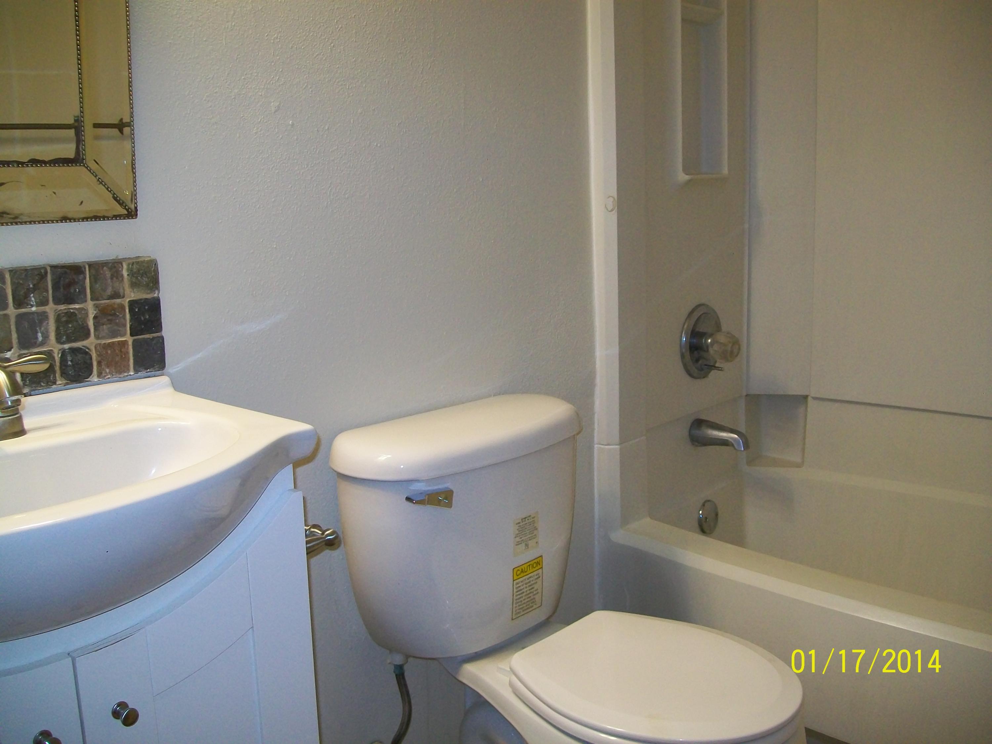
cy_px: 372
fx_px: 974
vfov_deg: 41.8
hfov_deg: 54.0
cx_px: 496
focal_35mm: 34
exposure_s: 1/60
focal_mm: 6.1
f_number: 2.7
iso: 160
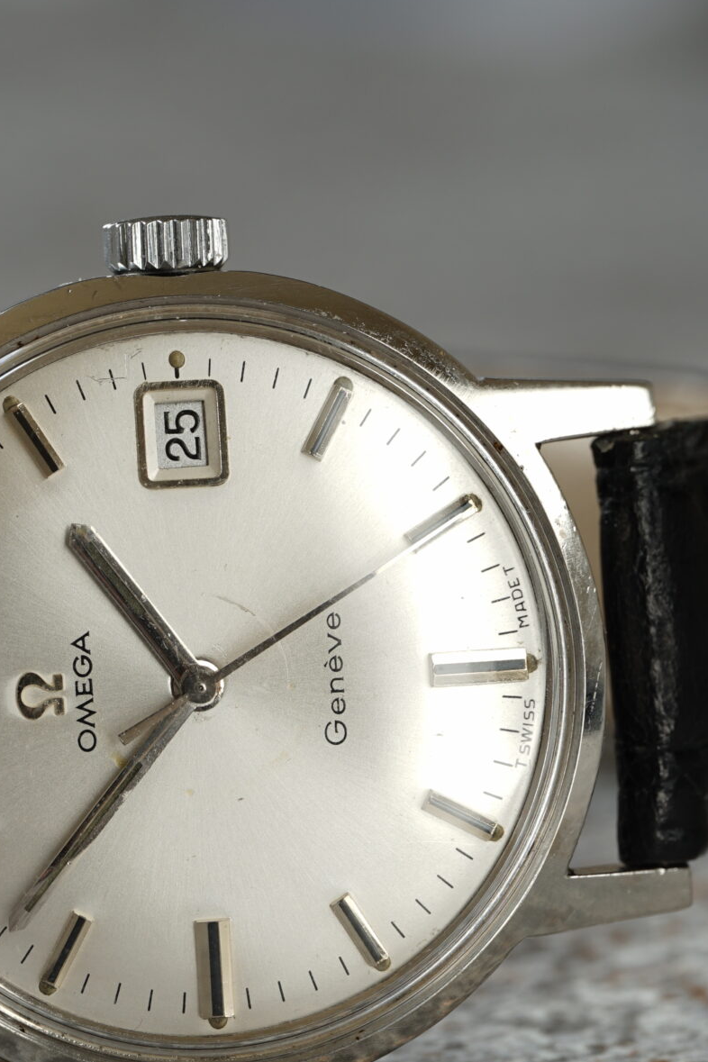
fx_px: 6725
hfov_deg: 6.0
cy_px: 427
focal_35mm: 228
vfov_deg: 9.0
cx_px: 226
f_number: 7.1
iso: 80
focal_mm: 105
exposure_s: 1/8
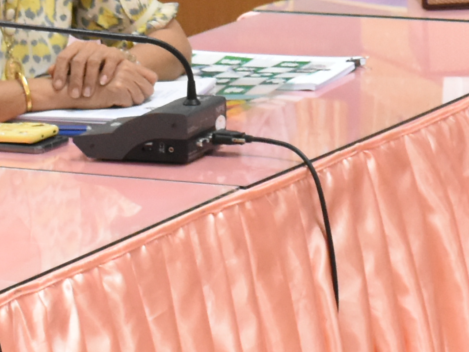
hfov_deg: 9.3
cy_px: -114
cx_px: 322
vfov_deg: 6.9
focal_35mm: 212
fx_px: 2873
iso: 3200
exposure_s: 1/125
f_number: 5.6
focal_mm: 26
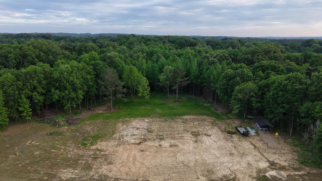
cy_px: 100
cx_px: 160
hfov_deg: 69.9
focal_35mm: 27
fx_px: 230
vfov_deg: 42.8
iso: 160
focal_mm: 8.67
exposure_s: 1/50
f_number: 1.8
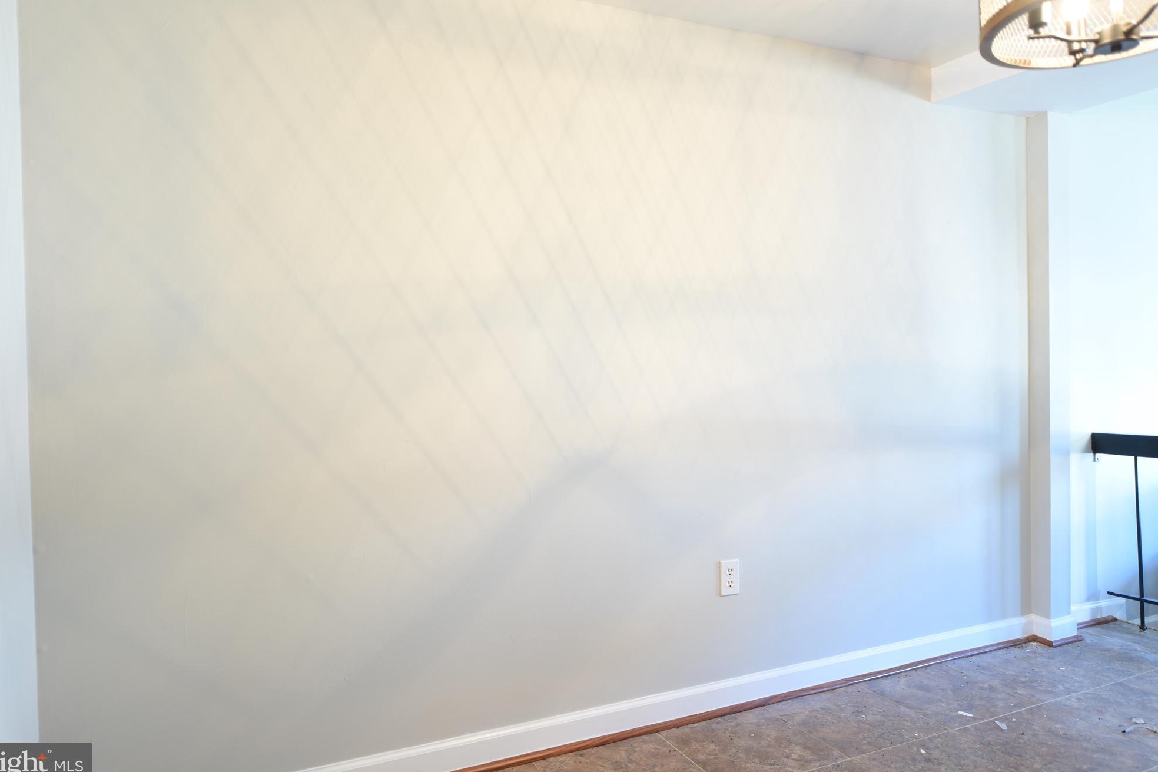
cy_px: 383
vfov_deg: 51.3
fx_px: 804
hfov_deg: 71.5
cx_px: 564
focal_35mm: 25
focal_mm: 24
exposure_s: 1/2.5
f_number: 2.8
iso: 100
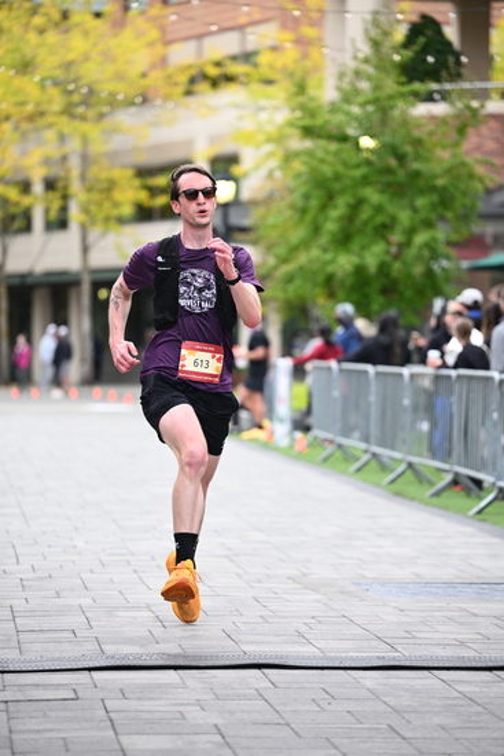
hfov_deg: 11.0
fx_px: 2623
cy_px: 378
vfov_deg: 16.4
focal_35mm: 125
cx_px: 252
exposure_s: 1/1600
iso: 1250
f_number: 2.8
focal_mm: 125
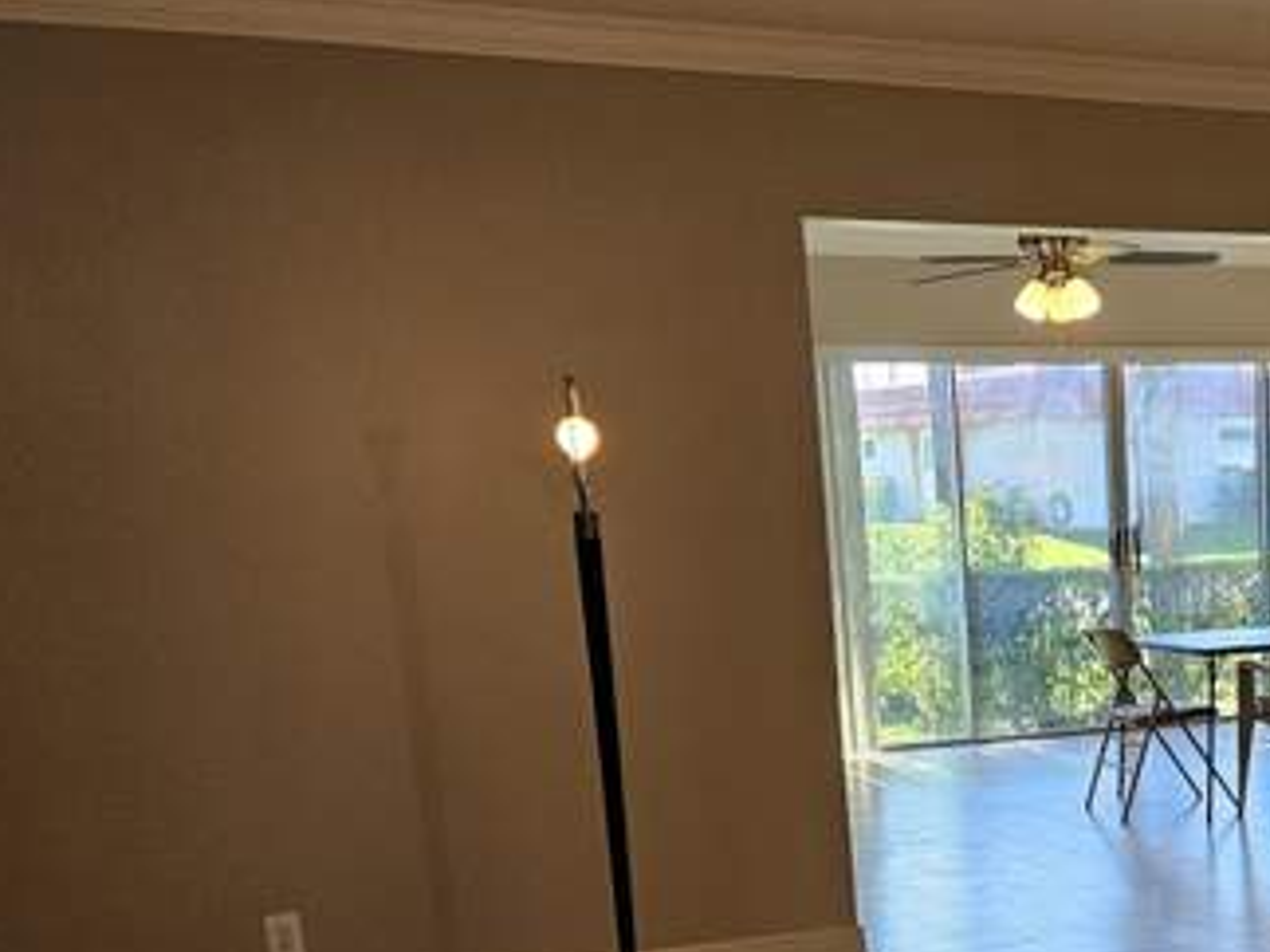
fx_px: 2090
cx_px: 1298
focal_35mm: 57
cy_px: 964
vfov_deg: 24.4
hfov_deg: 31.1
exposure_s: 1/120
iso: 80
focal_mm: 5.4
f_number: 1.8
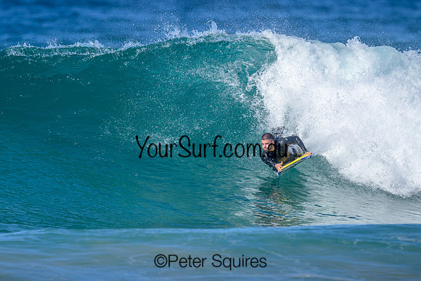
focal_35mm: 1099
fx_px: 12860
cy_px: 151
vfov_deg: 1.3
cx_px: 185
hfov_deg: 1.9
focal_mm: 800
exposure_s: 1/2000
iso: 250
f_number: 6.3
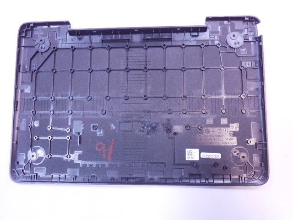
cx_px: 146
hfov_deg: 54.0
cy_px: 110
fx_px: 288
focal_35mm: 34
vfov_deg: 41.8
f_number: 3.9
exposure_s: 1/25
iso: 800
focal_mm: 6
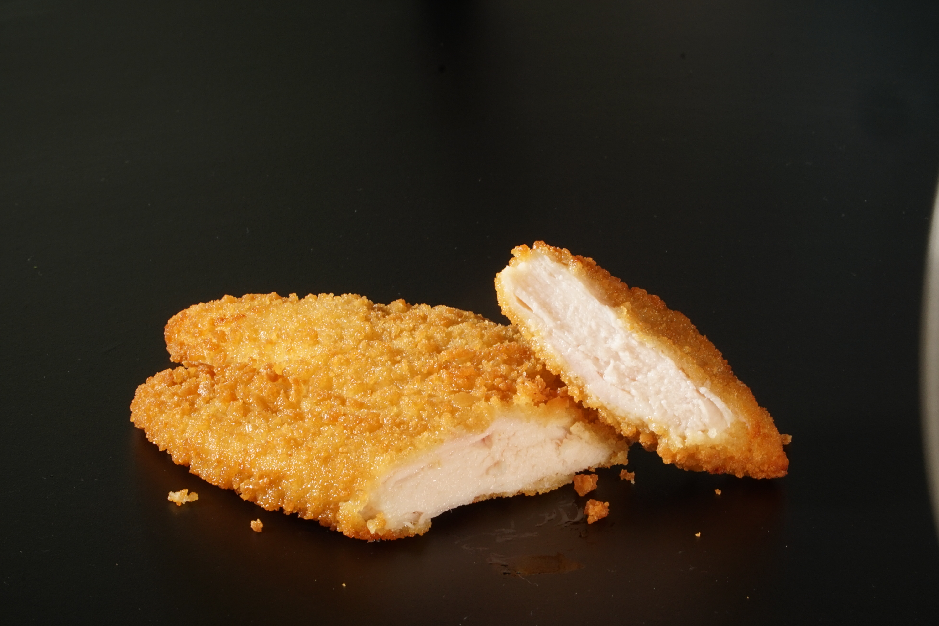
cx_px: 470
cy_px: 313
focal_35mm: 139
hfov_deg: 14.8
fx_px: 3625
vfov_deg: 9.9
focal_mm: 93
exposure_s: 1/1.6
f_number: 22
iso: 320
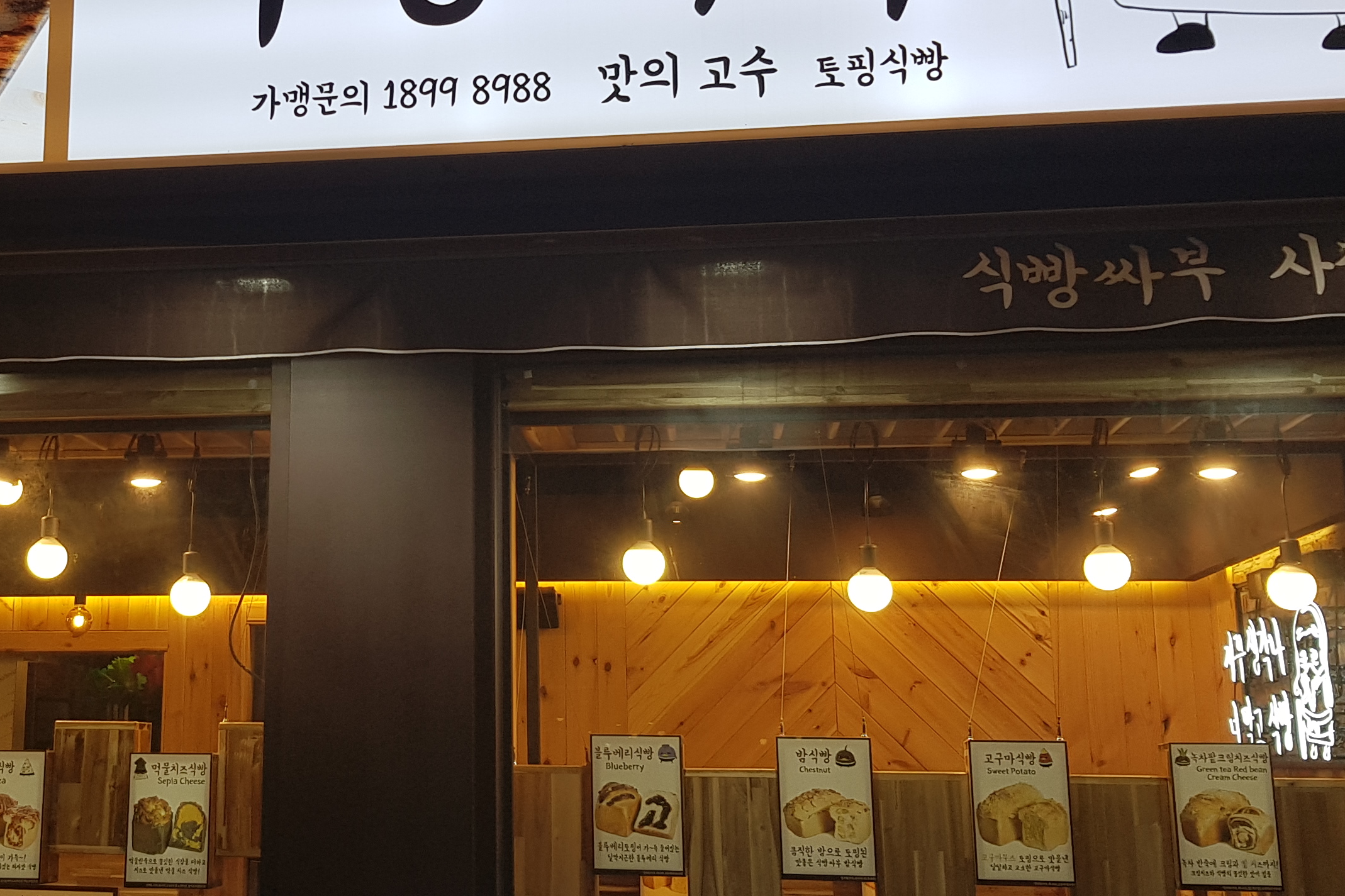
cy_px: 340
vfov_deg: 26.4
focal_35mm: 51
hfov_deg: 38.0
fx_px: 1905
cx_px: 353
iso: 40
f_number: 1.7
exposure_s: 1/167
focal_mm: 4.2
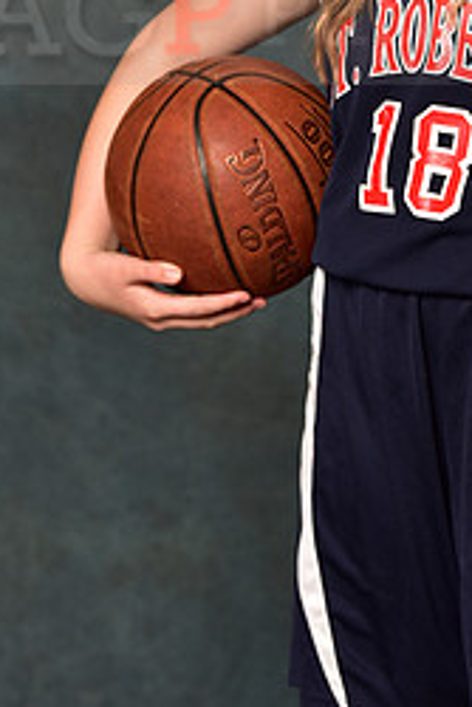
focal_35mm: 255
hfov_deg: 5.4
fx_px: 5008
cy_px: -6
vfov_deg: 8.0
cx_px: 462
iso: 200
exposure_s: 1/250
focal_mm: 110
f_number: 4.5
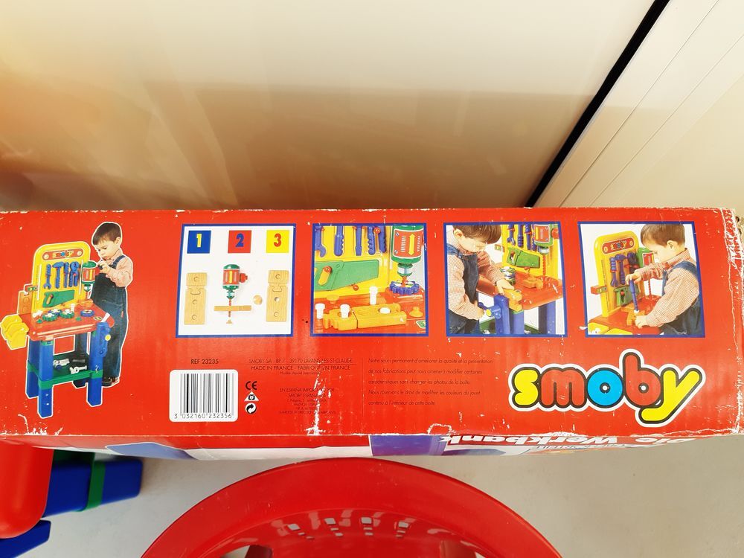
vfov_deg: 53.1
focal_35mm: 26
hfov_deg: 67.3
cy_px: 279
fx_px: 559
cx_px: 372
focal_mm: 3.92
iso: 40
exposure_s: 1/165
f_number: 1.7
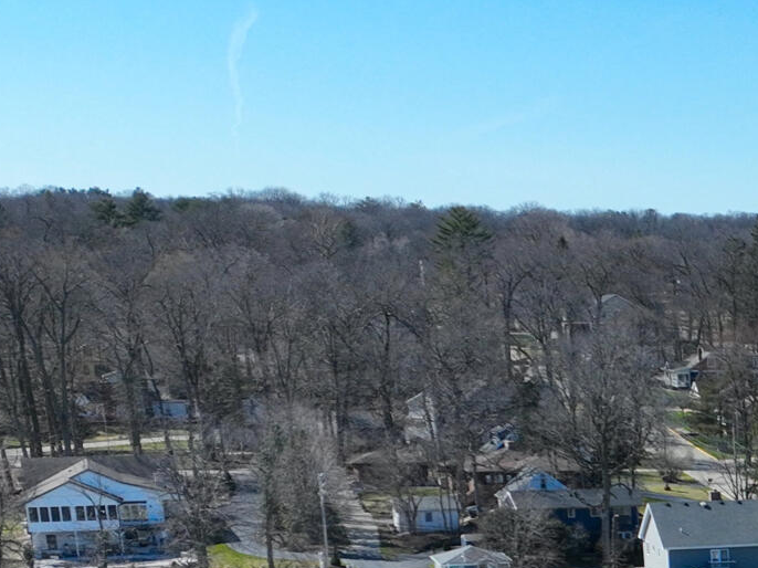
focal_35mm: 105
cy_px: 1019
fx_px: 2298
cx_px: 1155
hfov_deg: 16.9
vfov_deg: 12.8
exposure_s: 1/2000
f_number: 2.8
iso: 130
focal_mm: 12.3
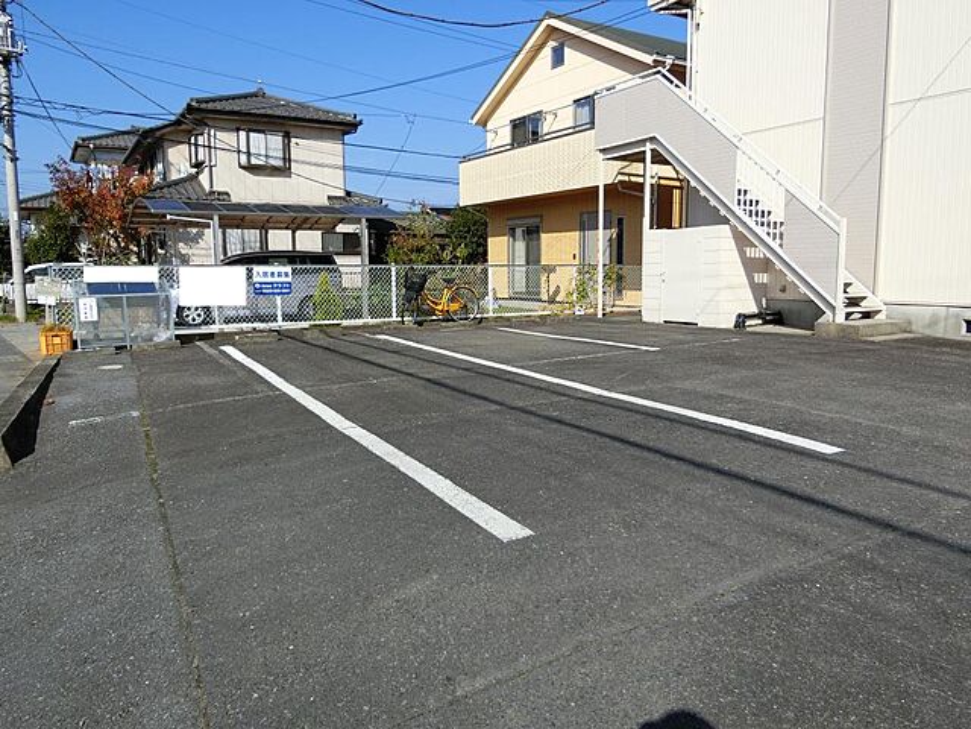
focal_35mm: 25
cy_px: 364
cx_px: 486
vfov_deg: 54.9
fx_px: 701
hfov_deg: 69.4
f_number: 7
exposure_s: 1/320
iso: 80
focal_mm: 4.5
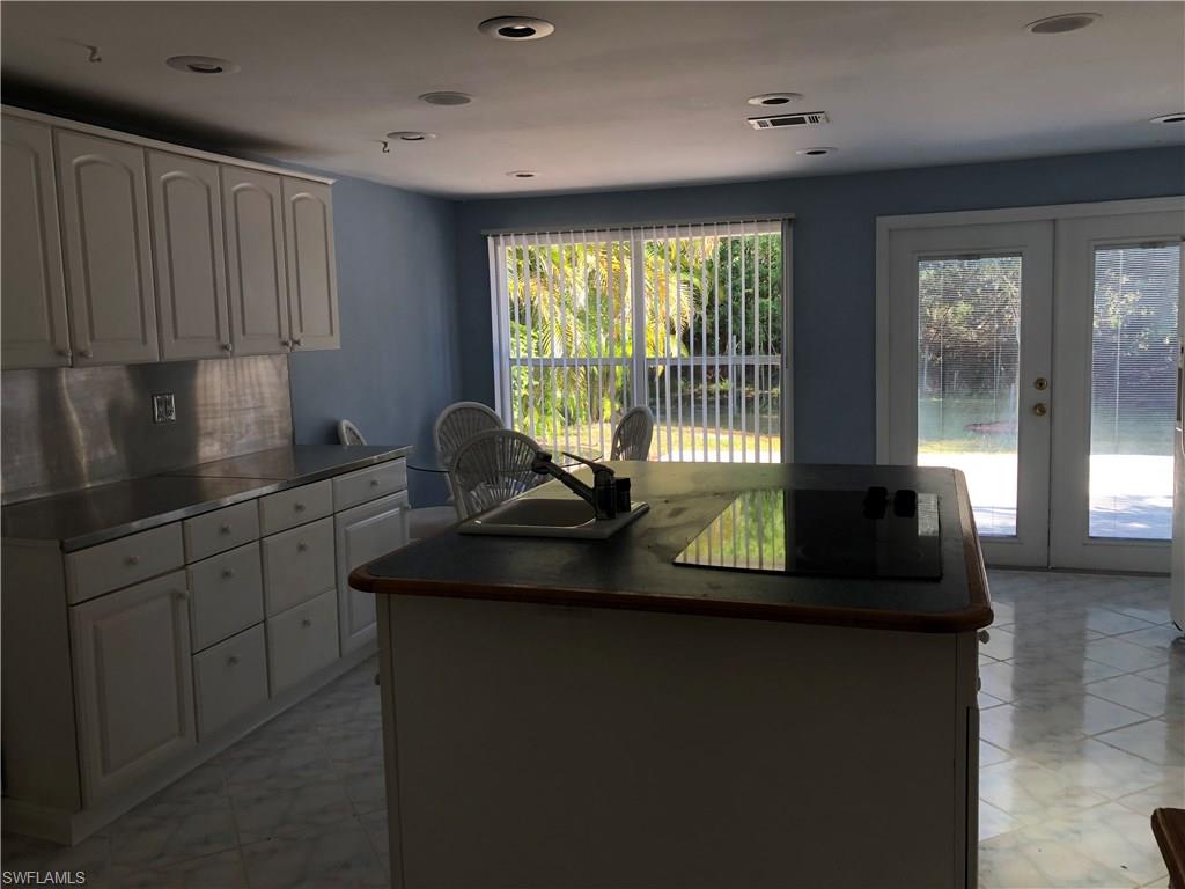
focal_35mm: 28
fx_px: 959
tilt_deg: -6.5
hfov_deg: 63.4
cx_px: 592
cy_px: 444
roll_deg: +1.1
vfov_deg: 49.7
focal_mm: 4
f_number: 1.8
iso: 50
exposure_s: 1/120
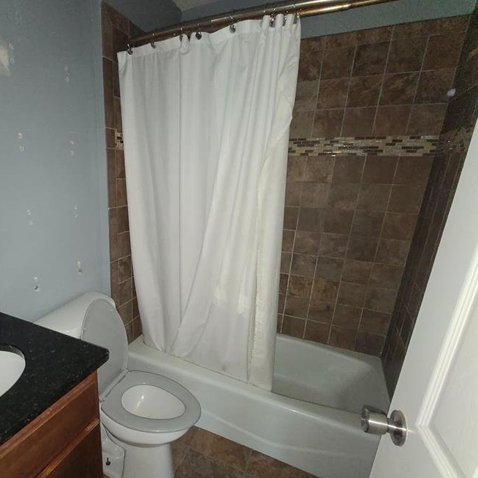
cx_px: 166
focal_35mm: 18
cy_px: 274
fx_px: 281
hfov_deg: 78.5
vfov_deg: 80.2
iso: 400
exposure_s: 1/30
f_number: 2.2
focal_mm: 2.2
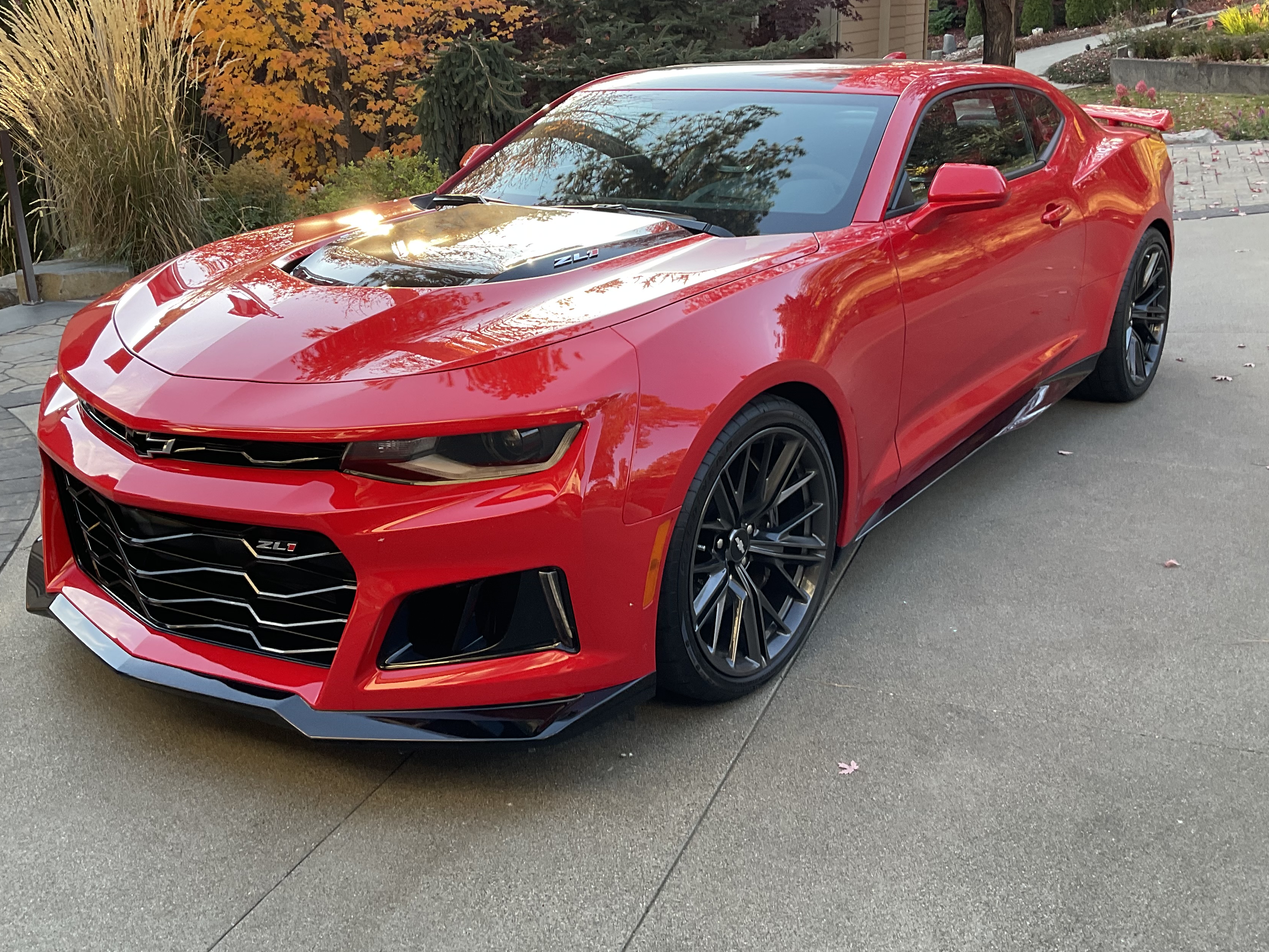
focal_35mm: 35
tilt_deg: -16.7
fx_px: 1283
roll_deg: +0.7
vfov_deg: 40.6
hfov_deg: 52.6
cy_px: 411
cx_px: 653
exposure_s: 1/122
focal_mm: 3
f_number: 1.8
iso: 25
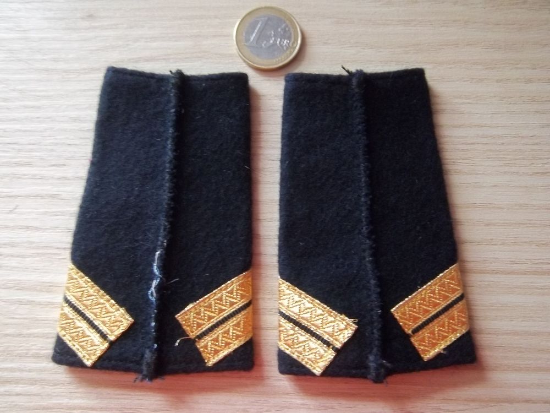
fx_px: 445
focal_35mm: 28
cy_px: 206
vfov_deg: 49.7
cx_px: 275
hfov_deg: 63.4
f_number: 3.5
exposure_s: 1/8
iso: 281
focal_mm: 5.05
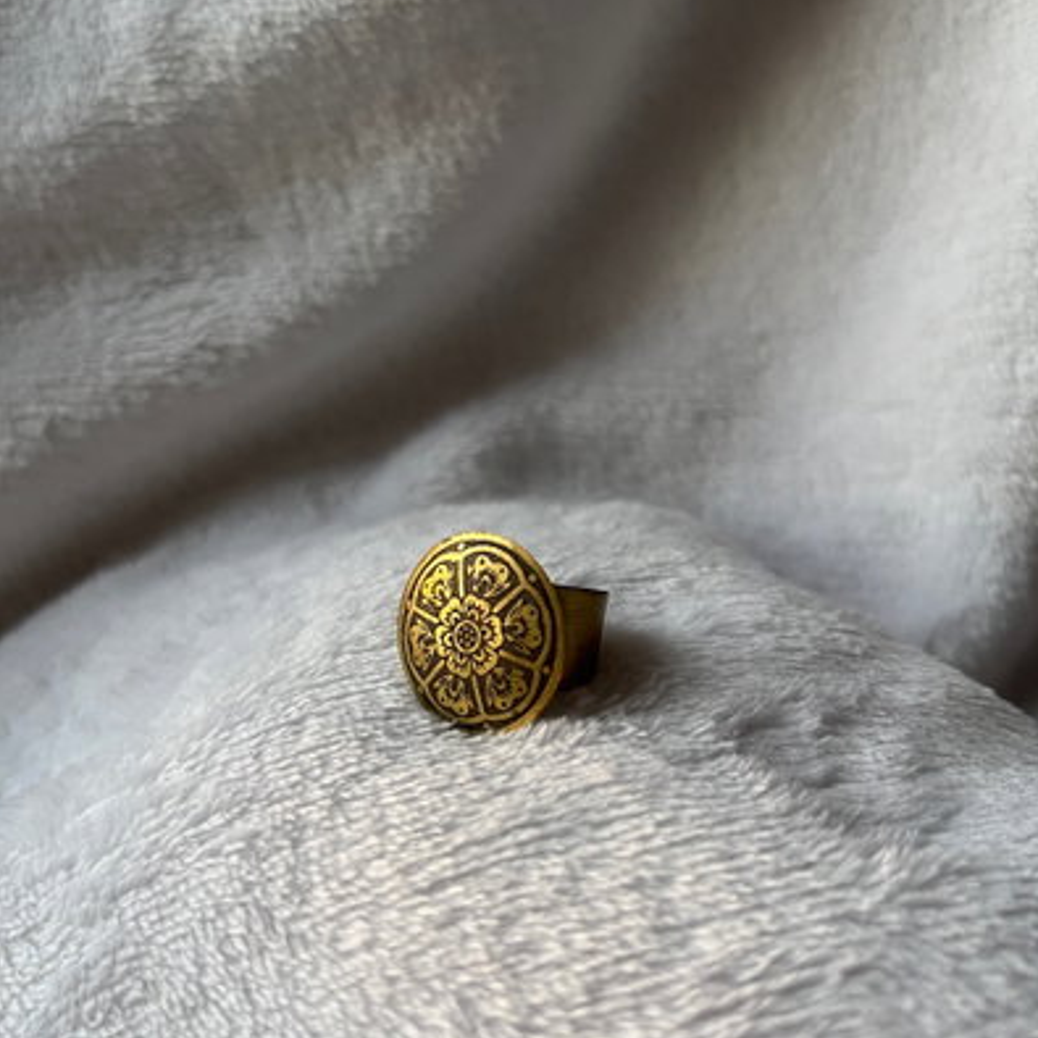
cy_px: 595
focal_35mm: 31
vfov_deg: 52.3
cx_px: 523
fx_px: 1052
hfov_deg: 52.5
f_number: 1.6
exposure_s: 1/60
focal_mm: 5.1
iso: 80
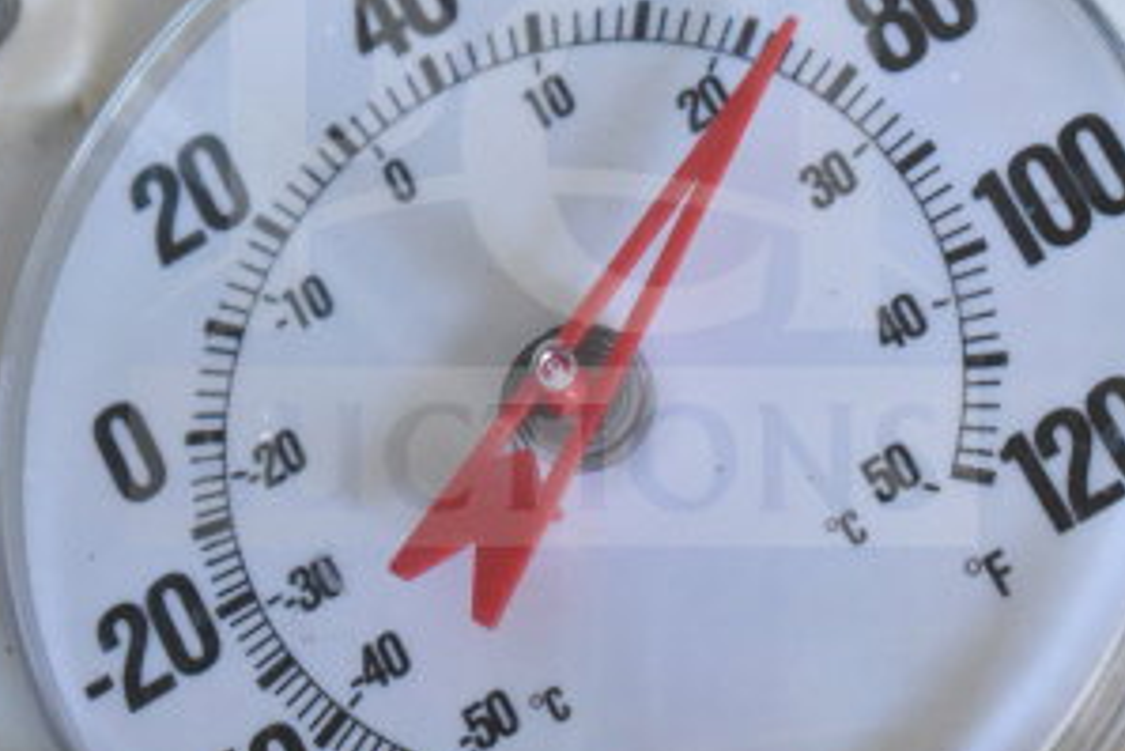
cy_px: 247
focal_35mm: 169
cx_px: 551
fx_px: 5284
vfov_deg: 8.1
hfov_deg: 12.2
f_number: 6.3
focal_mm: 55
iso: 6400
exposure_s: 1/160
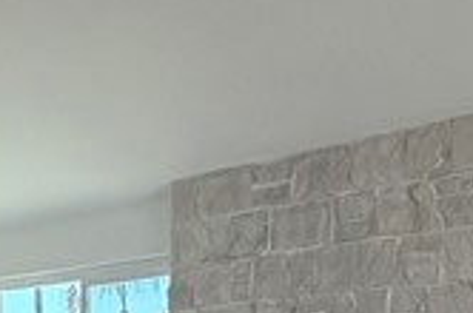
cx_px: -251
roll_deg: +0.8
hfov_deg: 19.5
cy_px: 663
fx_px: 1180
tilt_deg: -11.5
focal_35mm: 90
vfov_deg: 12.8
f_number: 2.2
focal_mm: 2.22
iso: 80
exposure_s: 1/121
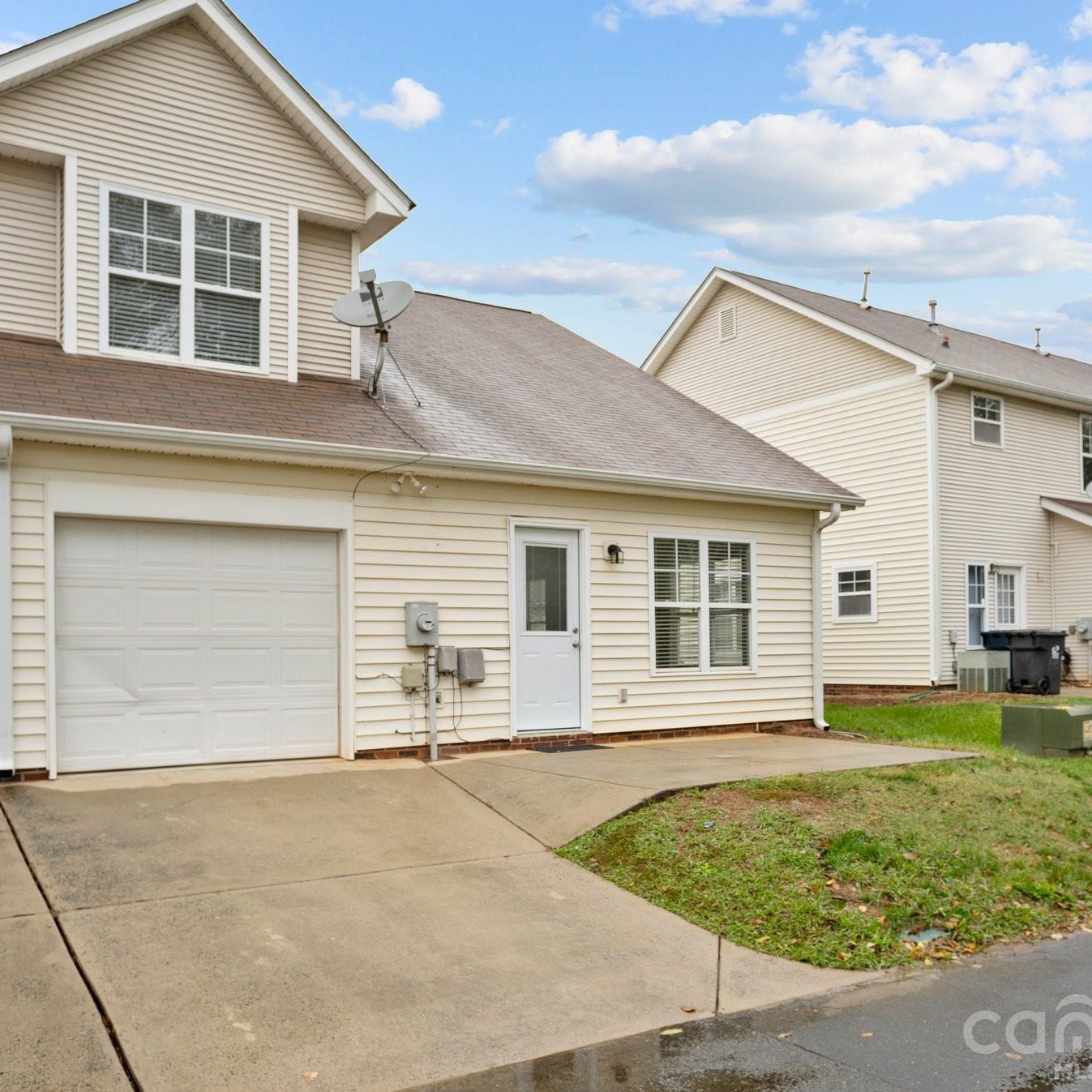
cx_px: 621
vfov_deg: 52.5
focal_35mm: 31
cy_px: 540
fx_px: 1106
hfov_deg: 52.4
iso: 100
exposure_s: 1/80
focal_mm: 24
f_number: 5
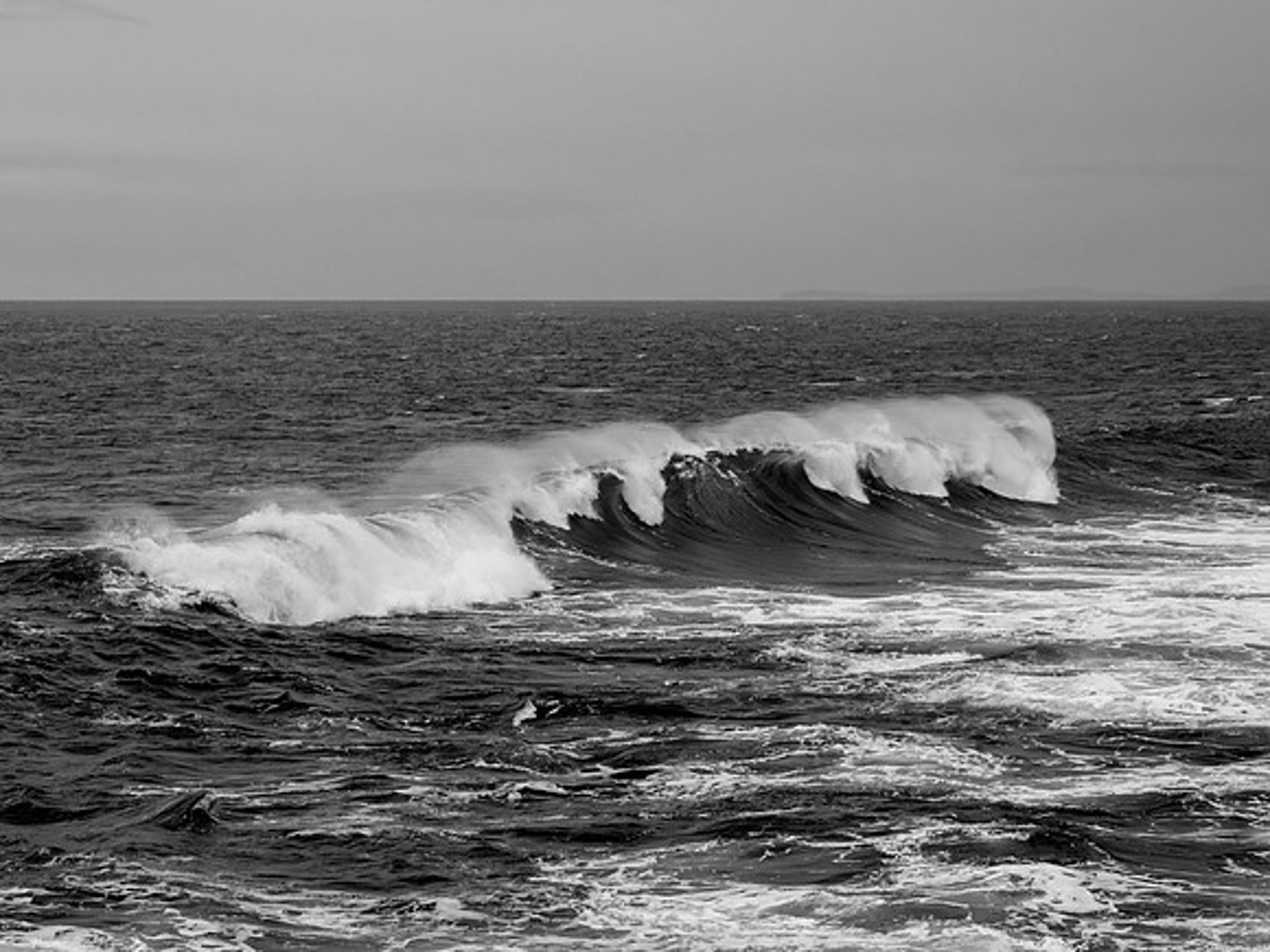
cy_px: 338
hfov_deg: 18.5
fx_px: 3900
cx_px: 550
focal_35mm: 106
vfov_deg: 13.9
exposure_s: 1/2500
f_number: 4
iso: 800
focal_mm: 41
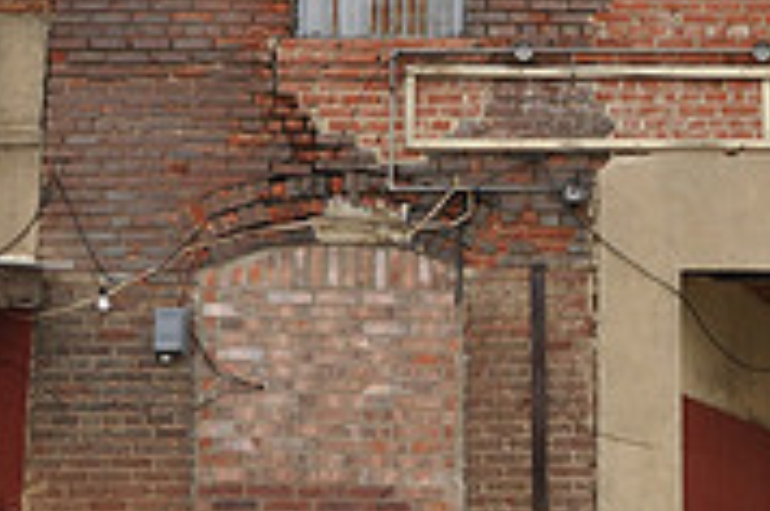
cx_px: 731
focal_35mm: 88
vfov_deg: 15.5
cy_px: 184
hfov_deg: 22.4
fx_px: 1879
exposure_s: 1/200
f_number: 5
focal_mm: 18
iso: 200
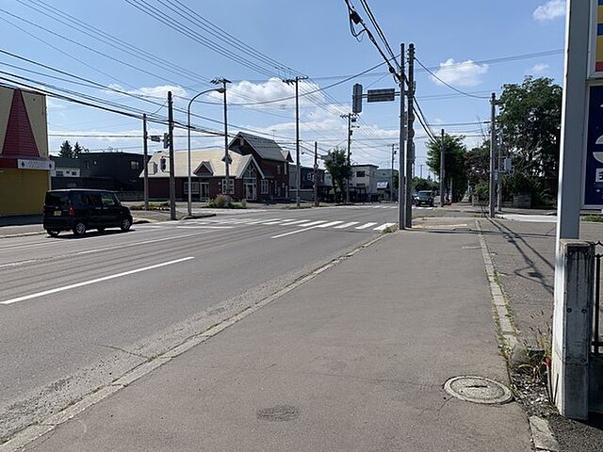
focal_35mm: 26
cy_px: 226
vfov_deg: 53.1
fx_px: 453
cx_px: 302
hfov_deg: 67.3
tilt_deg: -3.0
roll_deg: -0.3
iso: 25
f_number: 1.8
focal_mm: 4.25
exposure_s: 1/3937
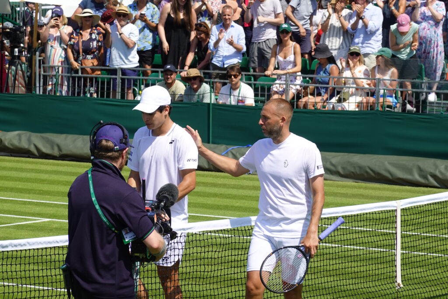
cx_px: 224
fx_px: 2477
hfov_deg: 10.3
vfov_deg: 6.9
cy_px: 150
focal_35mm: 199
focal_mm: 71.86
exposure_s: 1/400
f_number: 5.6
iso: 100
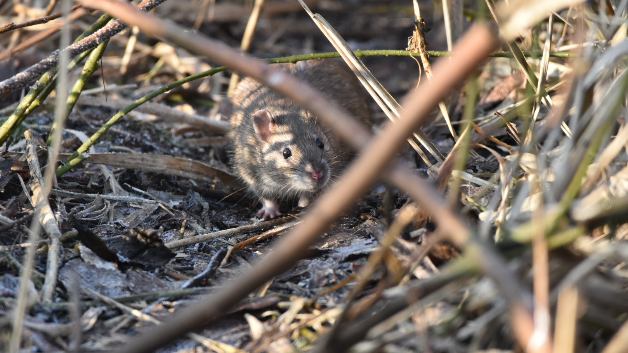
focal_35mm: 944
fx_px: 15719
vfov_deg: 1.3
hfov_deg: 2.3
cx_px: 314
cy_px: 160
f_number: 6.3
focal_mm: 600
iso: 800
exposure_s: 1/250
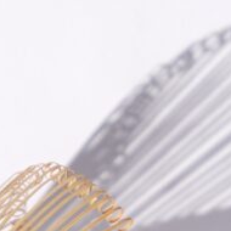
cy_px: 407
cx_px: -144
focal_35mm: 312
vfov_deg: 5.5
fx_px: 2356
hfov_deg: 5.5
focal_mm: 45
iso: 160
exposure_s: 1/480
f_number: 5.6
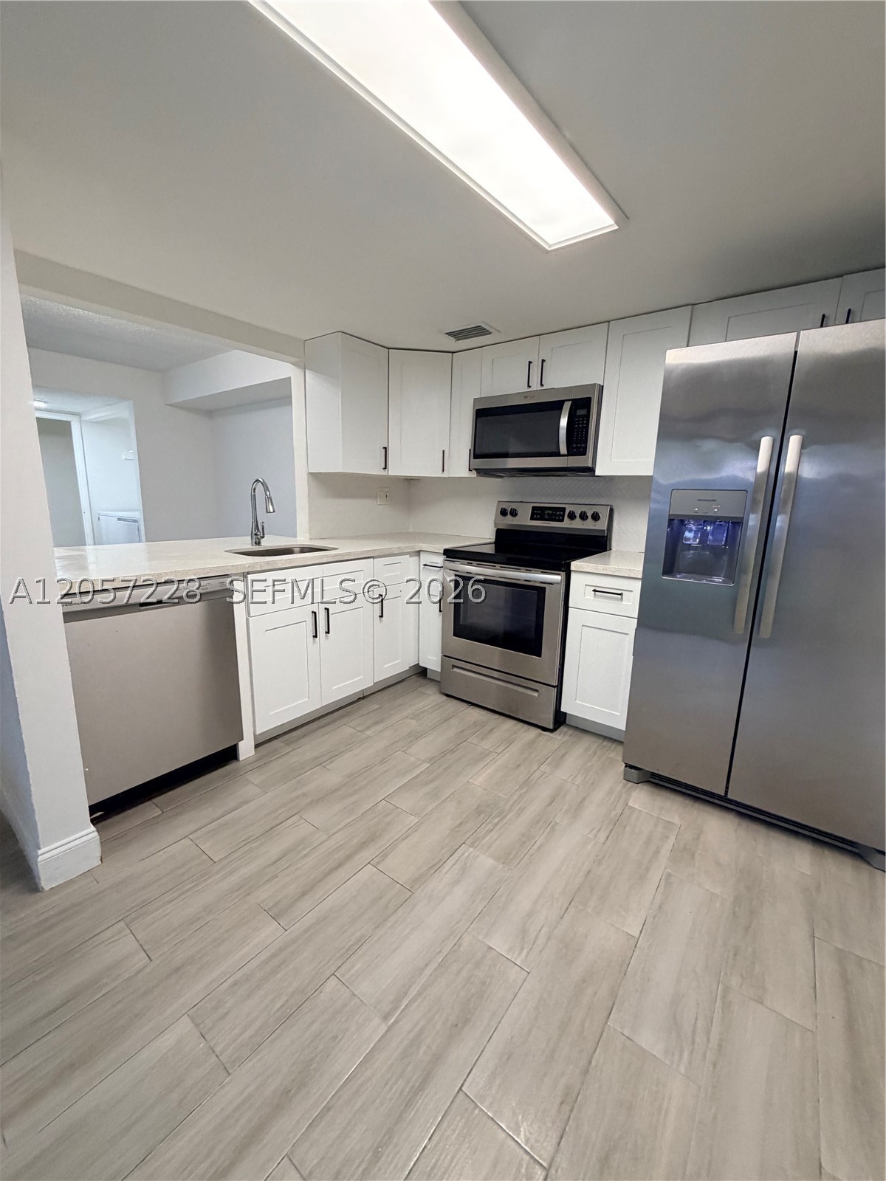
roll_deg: -0.9
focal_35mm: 14
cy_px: 590
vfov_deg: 102.1
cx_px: 443
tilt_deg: -9.8
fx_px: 478
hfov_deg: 85.7
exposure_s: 1/120
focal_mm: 2.22
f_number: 2.2
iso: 250
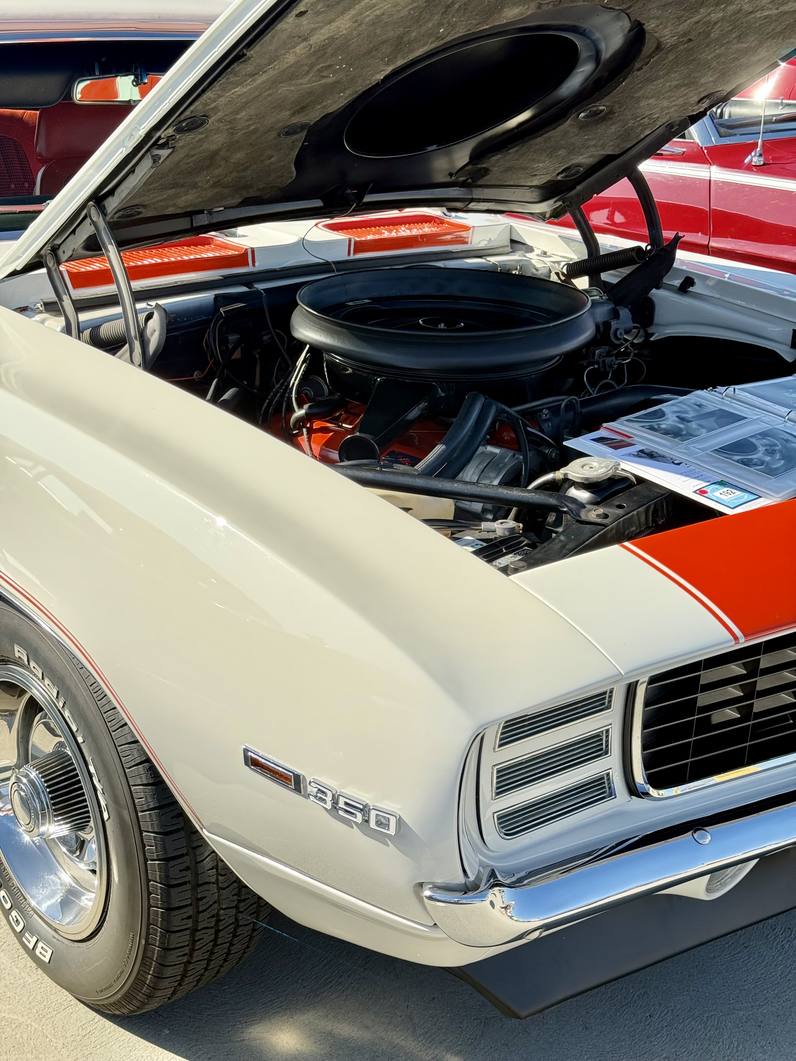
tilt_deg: -20.4
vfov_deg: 39.7
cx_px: 398
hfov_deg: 30.3
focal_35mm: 48
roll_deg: -1.3
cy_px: 530
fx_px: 1472
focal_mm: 6.76
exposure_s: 1/636
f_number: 1.78
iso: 100
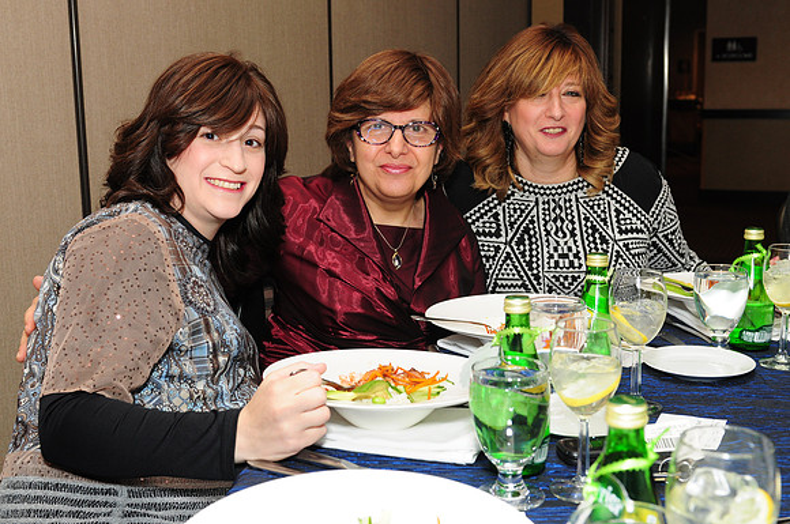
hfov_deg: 45.0
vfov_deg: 30.8
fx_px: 953
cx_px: 395
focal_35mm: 44
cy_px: 262
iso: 500
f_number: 5
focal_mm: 29
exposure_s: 1/60
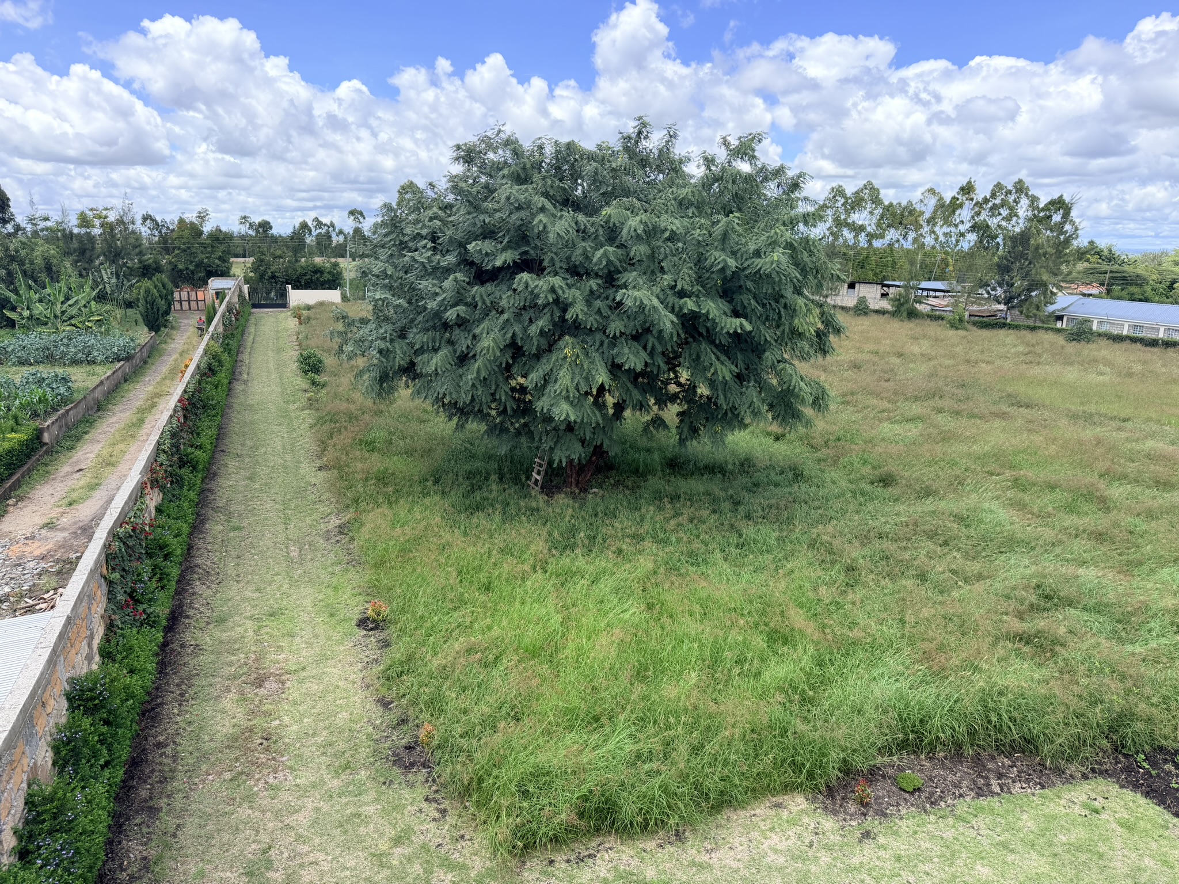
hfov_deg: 71.6
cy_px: 442
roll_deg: -0.4
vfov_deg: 56.8
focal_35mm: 24
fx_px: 817
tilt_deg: -14.0
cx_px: 590
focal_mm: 6.76
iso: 100
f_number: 1.78
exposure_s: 1/2169
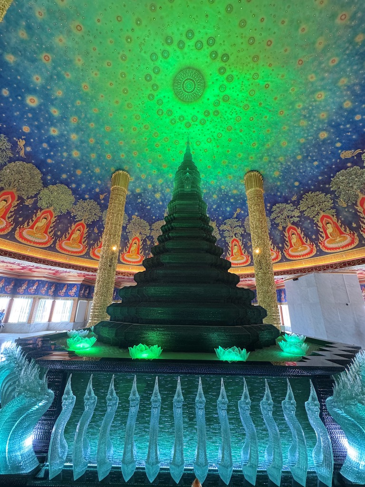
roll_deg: -1.5
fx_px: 197
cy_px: 244
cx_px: 182
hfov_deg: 85.7
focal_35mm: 14
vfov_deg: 102.1
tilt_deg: +18.6
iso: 640
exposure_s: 1/50
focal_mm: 2.22
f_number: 2.2
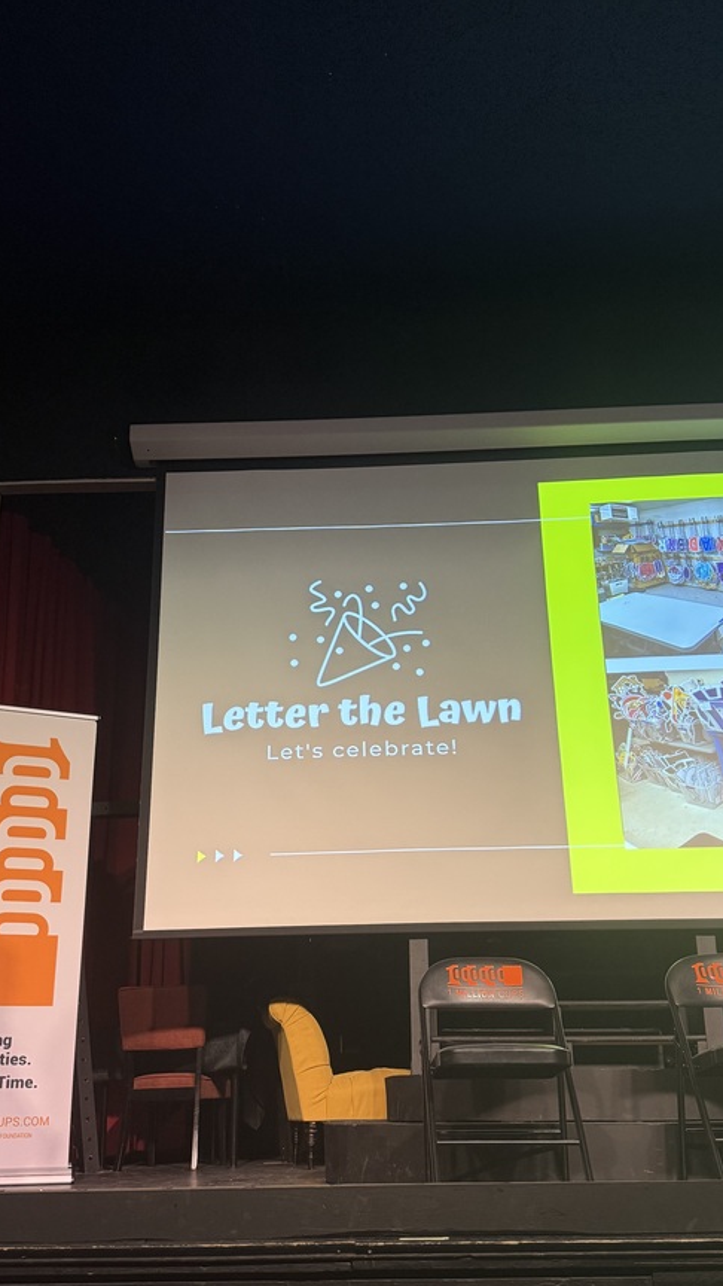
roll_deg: +0.8
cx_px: 347
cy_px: 756
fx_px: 1057
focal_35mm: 31
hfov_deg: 37.8
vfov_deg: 62.2
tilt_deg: +20.0
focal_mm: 6.76
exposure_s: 1/60
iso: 320
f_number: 1.78
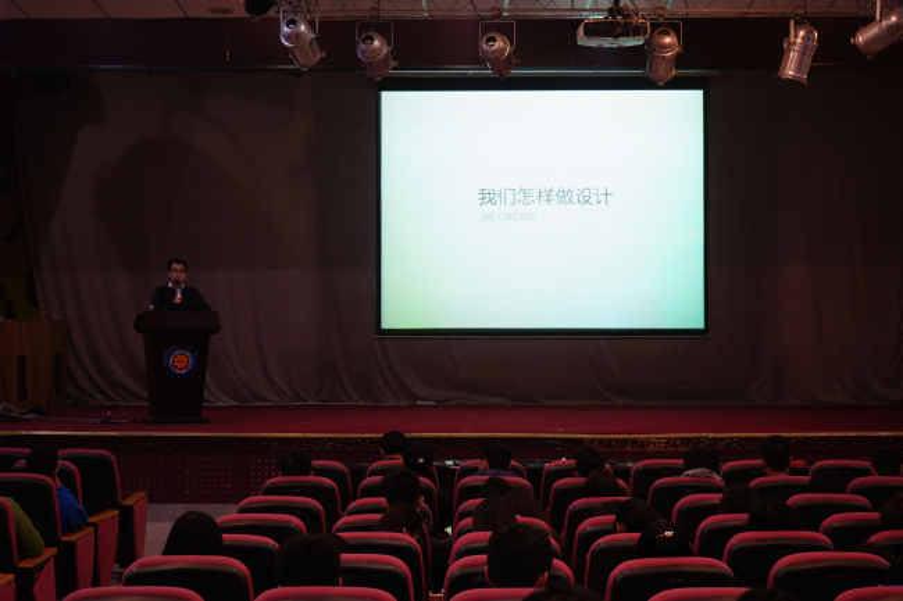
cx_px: 452
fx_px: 1555
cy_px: 300
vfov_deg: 21.9
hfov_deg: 32.4
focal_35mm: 62
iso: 800
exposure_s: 1/8
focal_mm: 62
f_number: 7.1
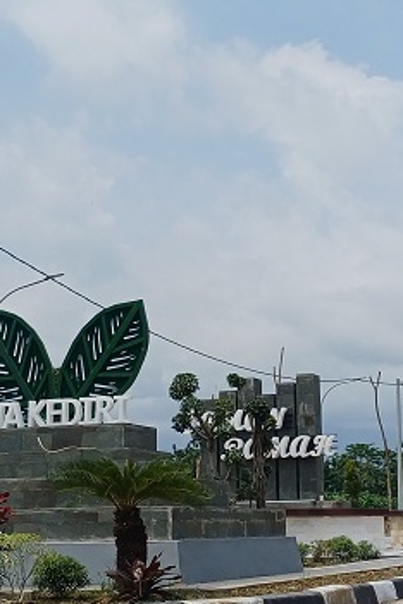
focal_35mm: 74
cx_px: 293
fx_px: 1242
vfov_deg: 27.3
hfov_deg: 18.3
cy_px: 277
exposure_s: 1/2545
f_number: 1.8
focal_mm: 4.65
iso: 50
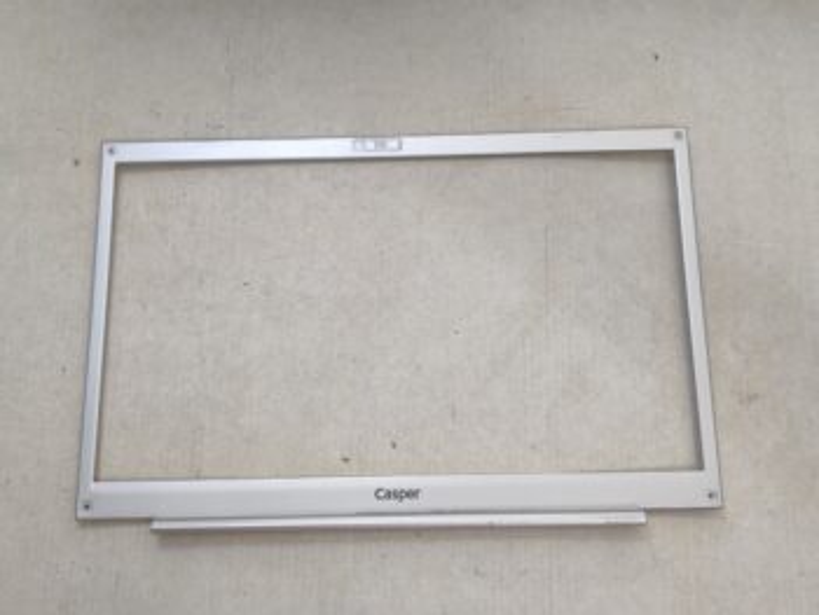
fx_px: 829
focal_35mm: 35
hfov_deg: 52.6
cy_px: 308
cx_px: 410
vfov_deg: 40.7
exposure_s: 1/50
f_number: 1.6
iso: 320
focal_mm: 6.57
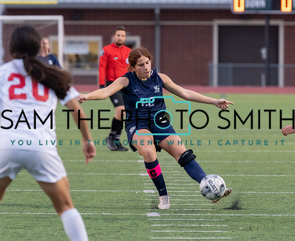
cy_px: 108
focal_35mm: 377
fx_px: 3317
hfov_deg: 5.1
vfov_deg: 4.2
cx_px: 154
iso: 2500
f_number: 4
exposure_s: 1/1000
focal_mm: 200
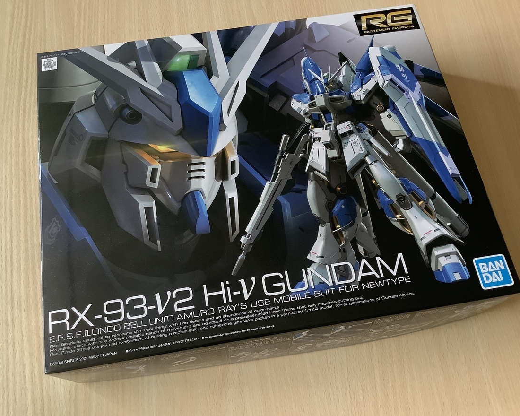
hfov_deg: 54.2
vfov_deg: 44.5
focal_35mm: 33
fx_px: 508
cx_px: 243
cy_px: 209
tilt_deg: -68.4
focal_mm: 3.3
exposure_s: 1/50
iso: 320
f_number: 2.4
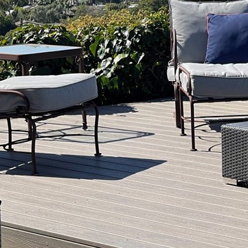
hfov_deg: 10.6
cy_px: 102
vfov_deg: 10.7
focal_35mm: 164
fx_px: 1329
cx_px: 229
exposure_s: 1/1410
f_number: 2.2
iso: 20
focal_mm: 7.5
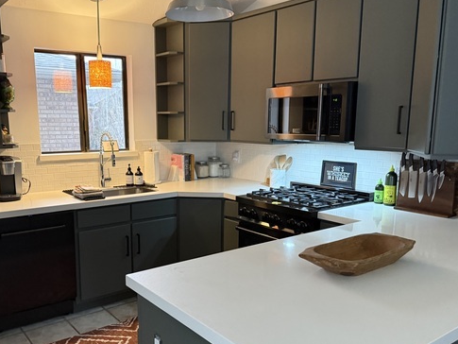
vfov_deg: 42.8
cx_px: 190
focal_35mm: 33
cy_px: 200
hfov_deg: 55.1
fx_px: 437
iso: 500
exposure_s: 1/55
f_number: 1.78
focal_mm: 6.76
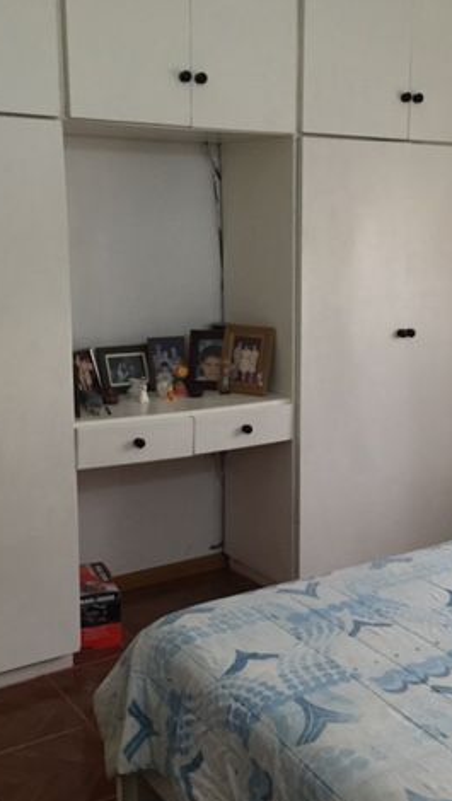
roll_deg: -1.3
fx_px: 915
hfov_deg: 27.7
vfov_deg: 47.3
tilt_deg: -12.8
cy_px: 404
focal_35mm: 43
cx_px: 276
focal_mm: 4.15
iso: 200
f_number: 2.2
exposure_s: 1/33
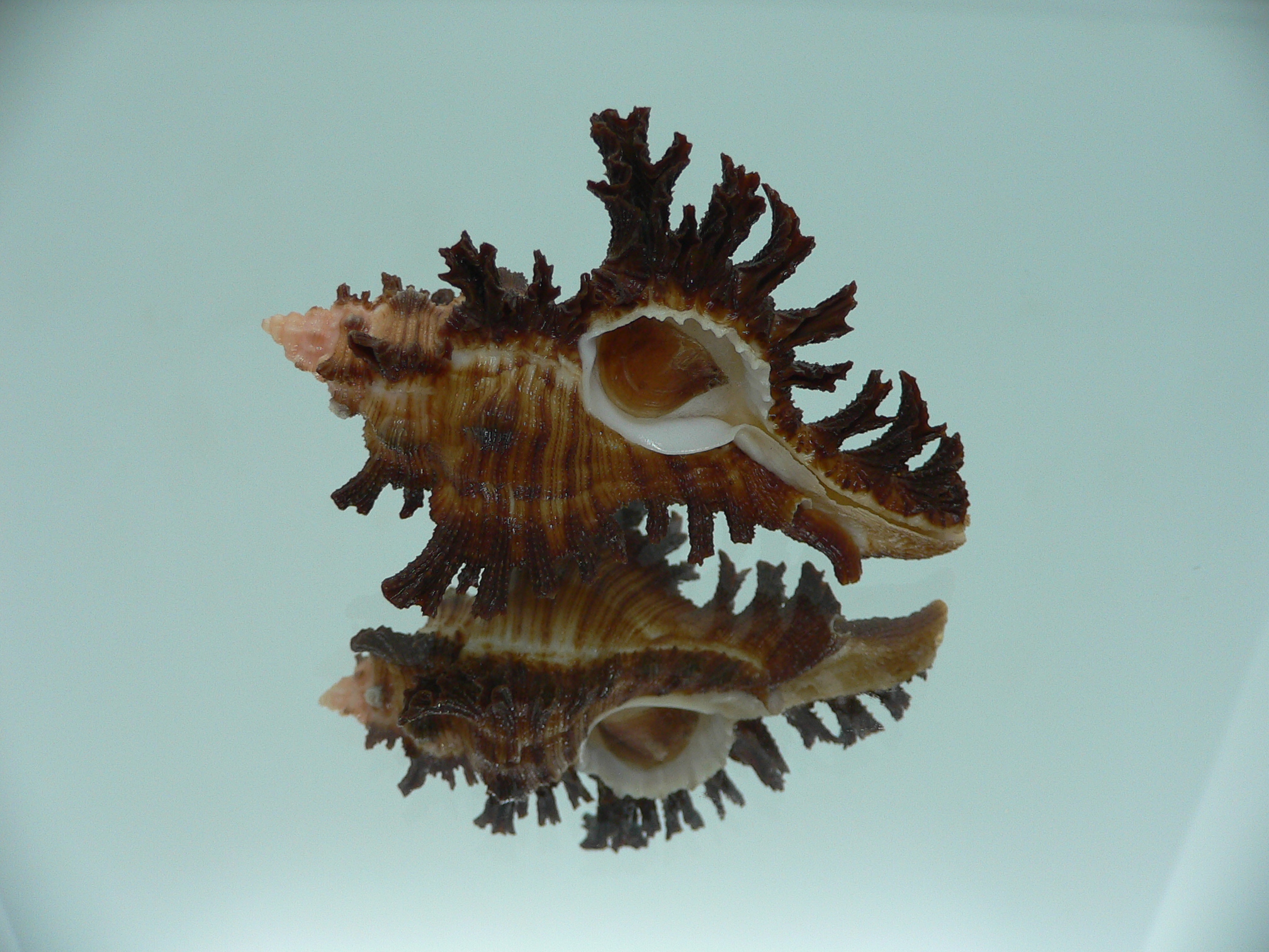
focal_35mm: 35
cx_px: 634
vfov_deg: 40.7
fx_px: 1283
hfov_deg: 52.6
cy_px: 476
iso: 100
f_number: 2.8
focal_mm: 4.6
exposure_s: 1/60
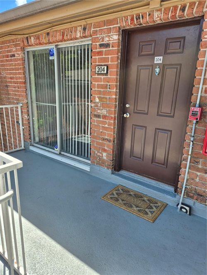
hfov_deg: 58.9
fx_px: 183
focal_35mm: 23
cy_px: 138
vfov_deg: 73.9
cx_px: 104
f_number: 1.8
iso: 25
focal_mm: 5.4
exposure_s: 1/980
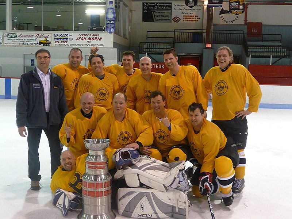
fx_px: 380
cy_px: 110
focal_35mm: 45
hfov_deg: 42.1
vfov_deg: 32.2
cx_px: 146
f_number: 4.1
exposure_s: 1/30
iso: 800
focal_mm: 7.6
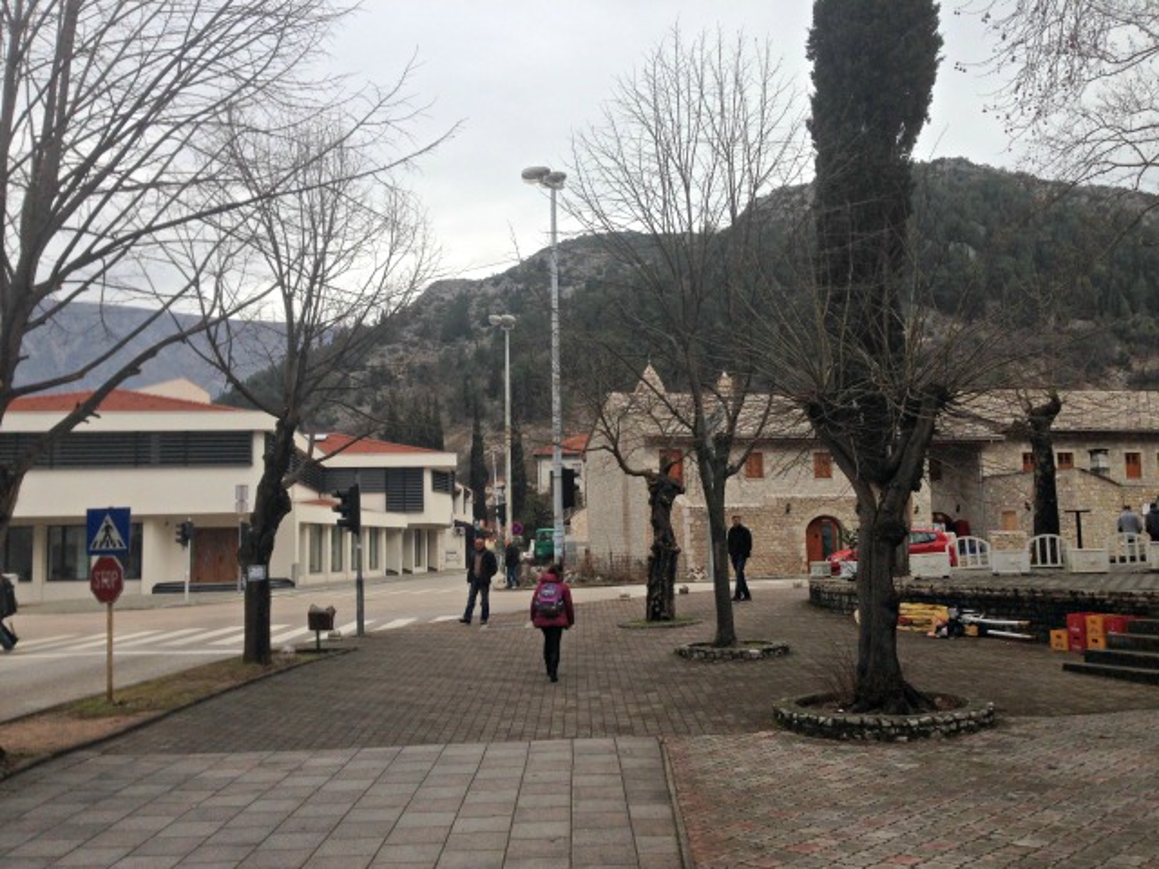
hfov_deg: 55.4
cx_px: 580
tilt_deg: +7.3
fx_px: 1105
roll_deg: -0.6
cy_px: 434
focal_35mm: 33
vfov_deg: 42.9
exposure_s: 1/1130
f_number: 2.4
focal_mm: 4.12
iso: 50
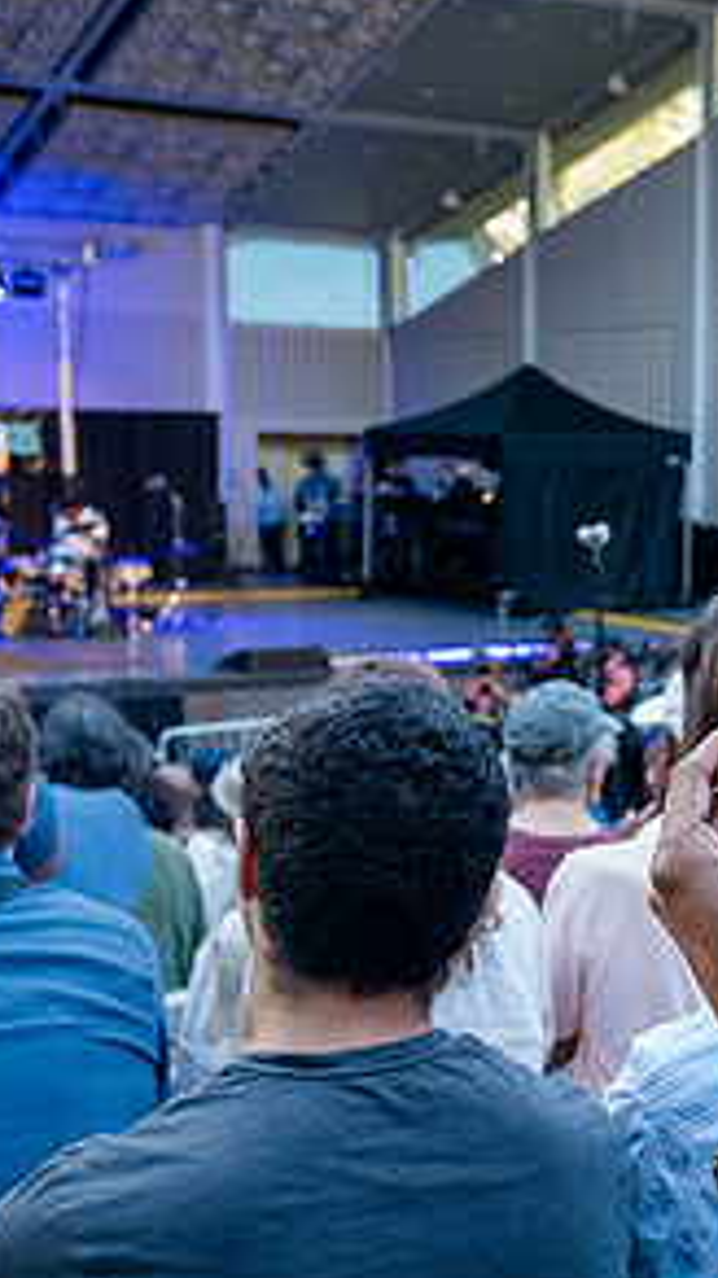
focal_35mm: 62
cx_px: 687
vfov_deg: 33.7
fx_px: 2101
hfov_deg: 19.0
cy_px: 766
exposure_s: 1/400
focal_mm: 26
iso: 3200
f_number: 4
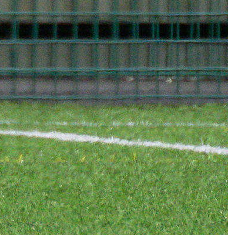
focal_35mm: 5788
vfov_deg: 0.3
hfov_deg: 0.3
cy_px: -361
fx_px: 43803
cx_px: -494
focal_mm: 400
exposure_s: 1/2500
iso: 1000
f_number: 5.6
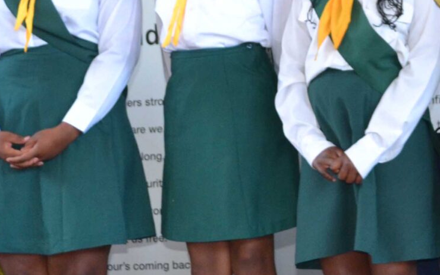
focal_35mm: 127
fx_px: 1522
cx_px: 403
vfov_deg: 10.2
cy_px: -12
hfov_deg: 16.2
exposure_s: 1/60
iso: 900
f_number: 4
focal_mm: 24
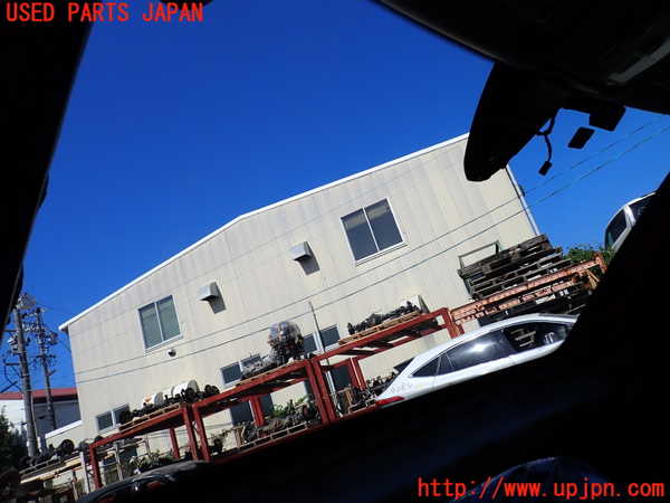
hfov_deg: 69.4
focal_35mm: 25
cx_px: 335
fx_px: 484
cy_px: 252
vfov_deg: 54.9
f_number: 8
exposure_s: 1/250
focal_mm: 4.5
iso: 100
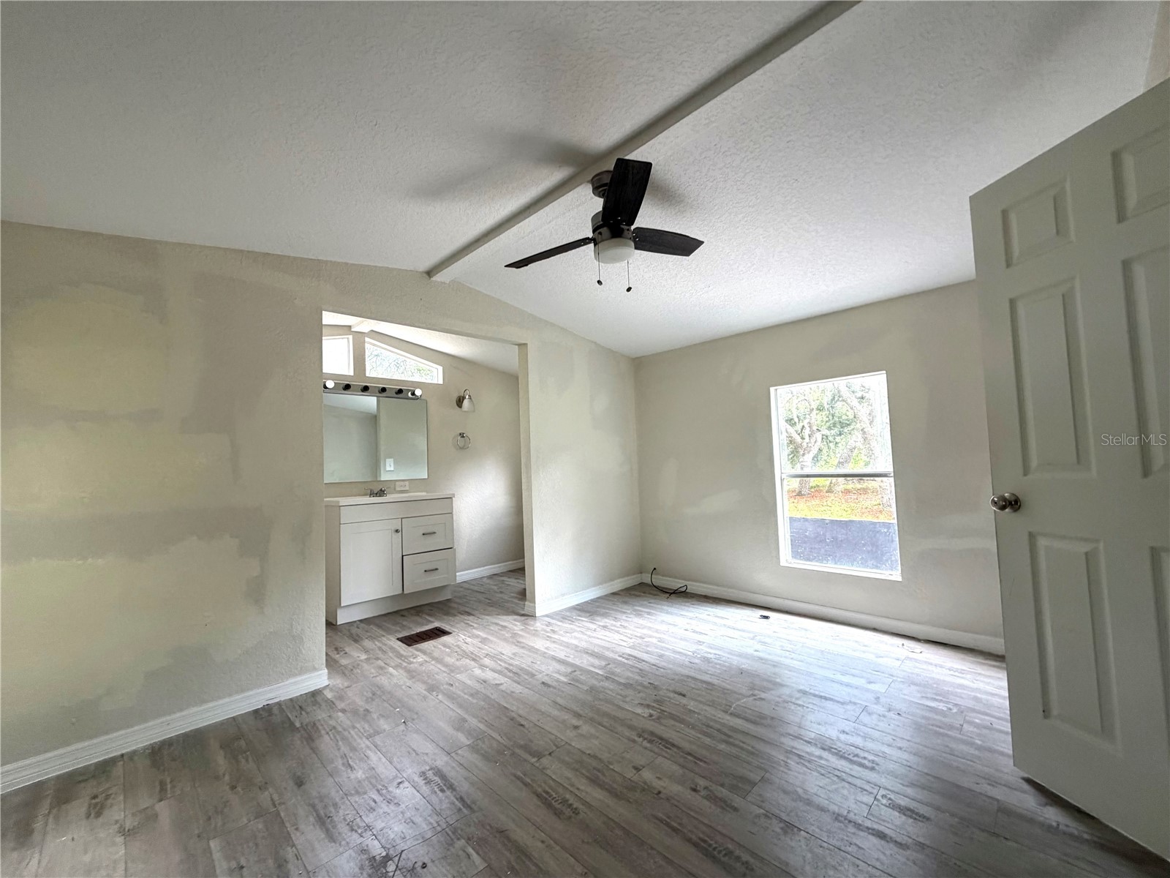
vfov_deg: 85.7
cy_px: 439
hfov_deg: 102.1
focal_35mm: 14
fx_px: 473
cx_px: 585
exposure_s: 1/121
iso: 250
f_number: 2.2
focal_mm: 2.22
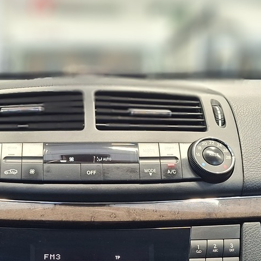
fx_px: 520
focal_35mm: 61
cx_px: 76
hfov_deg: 27.9
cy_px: 238
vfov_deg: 27.1
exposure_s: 1/50
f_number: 1.8
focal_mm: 5.54
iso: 320
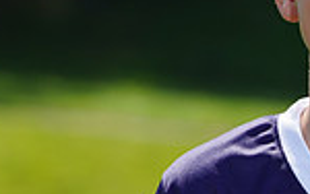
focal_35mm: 787
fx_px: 6654
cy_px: 343
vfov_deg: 1.7
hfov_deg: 2.7
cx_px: 352
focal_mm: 200
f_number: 8
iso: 100
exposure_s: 1/250
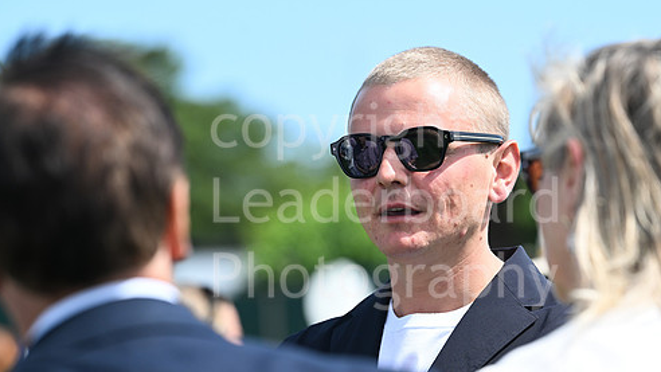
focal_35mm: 247
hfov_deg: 8.7
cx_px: 387
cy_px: 213
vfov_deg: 4.9
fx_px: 4330
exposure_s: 1/1600
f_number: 5.6
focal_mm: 200
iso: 400
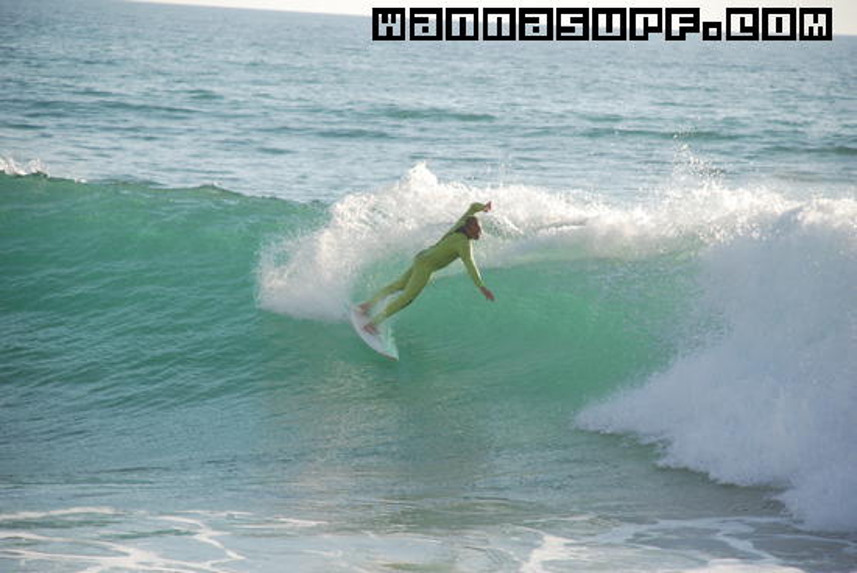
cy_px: 286
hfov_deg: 10.1
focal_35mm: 202
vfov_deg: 6.8
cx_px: 428
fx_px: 4826
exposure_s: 1/1000
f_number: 6.3
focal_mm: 135
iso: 400
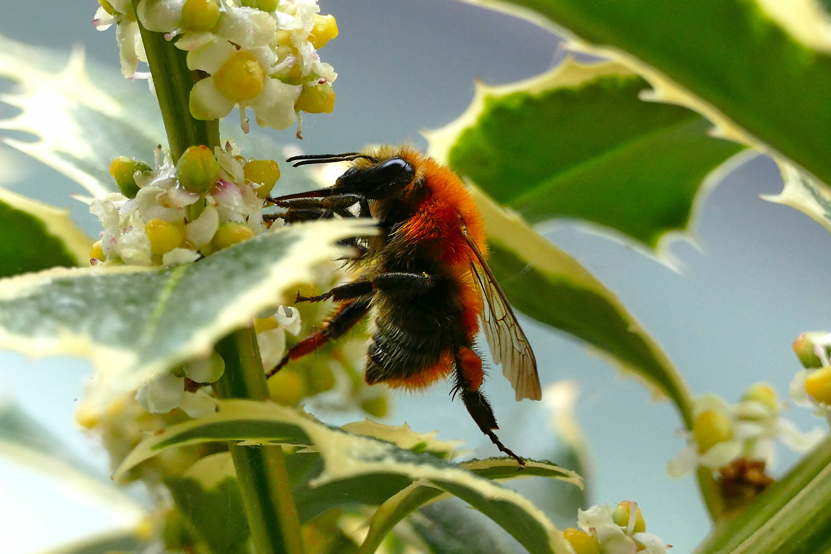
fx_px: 18465
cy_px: 277
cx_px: 416
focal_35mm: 800
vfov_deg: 1.7
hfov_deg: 2.6
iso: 400
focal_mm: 146
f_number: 4
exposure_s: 1/400
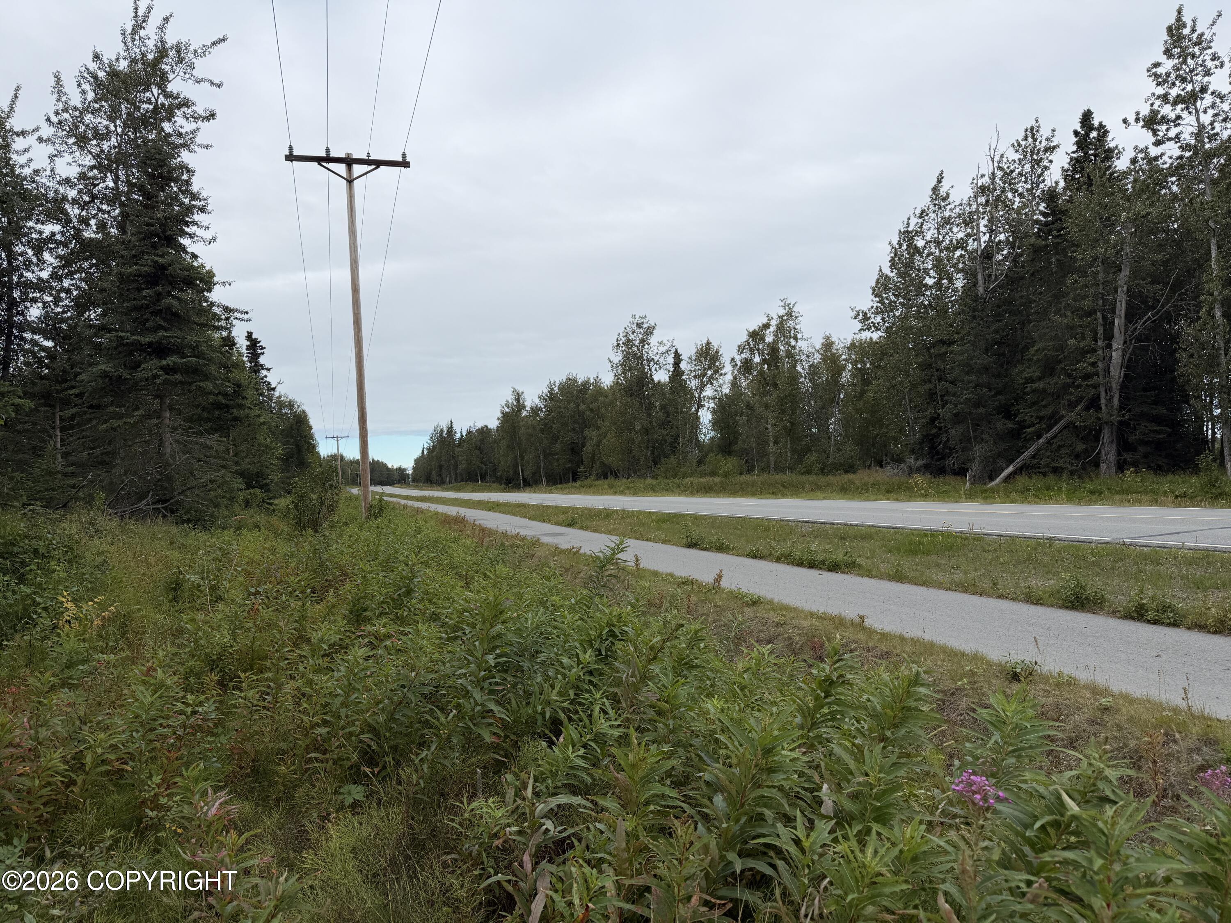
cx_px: 616
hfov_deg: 71.6
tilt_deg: +1.3
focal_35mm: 24
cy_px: 462
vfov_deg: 56.8
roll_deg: +2.7
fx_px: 853
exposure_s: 1/3759
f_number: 1.78
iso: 80
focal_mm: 6.76
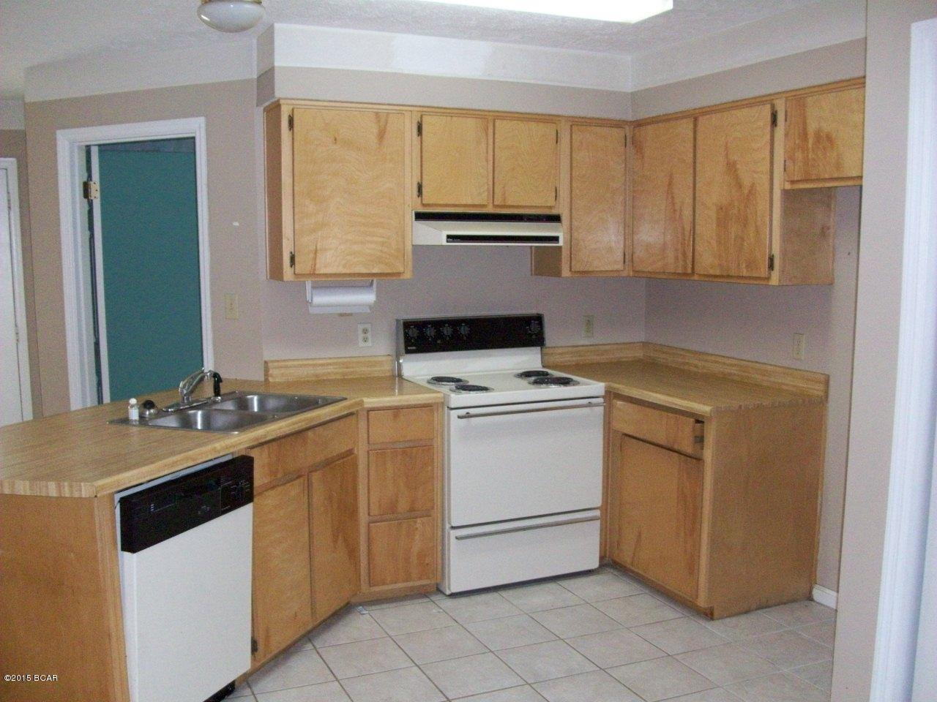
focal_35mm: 34
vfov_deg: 41.8
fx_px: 920
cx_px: 468
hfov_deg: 54.0
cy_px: 351
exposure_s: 1/60
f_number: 2.8
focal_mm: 5.7
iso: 320
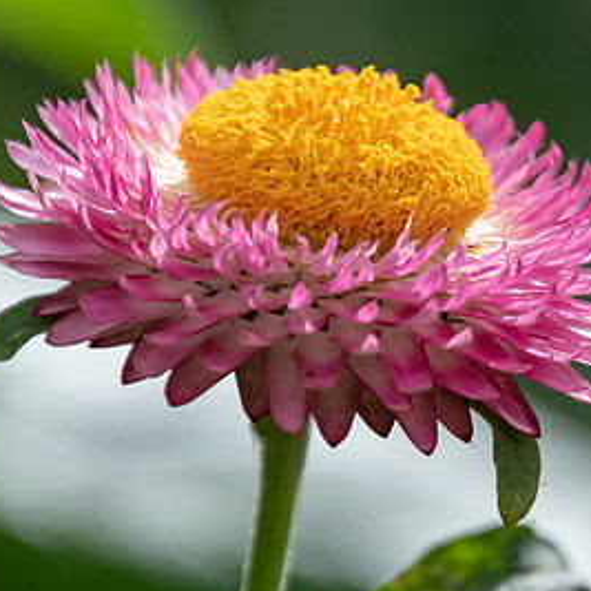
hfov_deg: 1.4
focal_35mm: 1218
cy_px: 271
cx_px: 427
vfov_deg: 1.4
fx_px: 23527
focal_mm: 400
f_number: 6.3
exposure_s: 1/1000
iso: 400
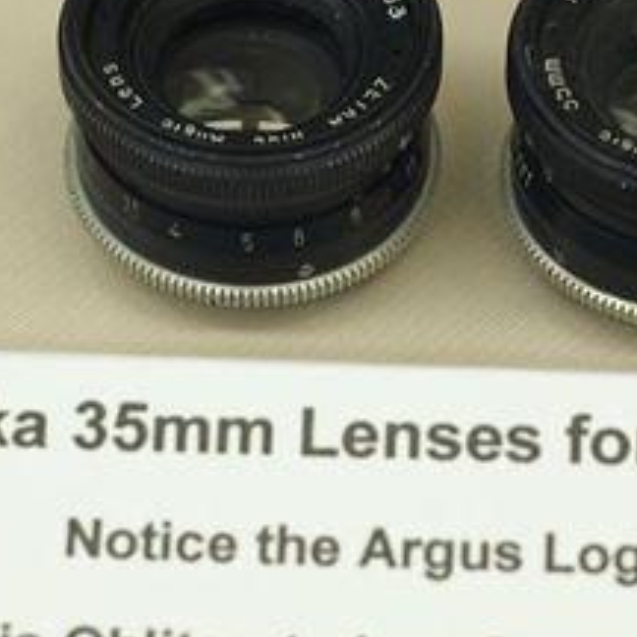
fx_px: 3935
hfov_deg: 9.2
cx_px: 434
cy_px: 348
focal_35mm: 189
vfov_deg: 9.3
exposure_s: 1/80
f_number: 3.5
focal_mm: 50
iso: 400
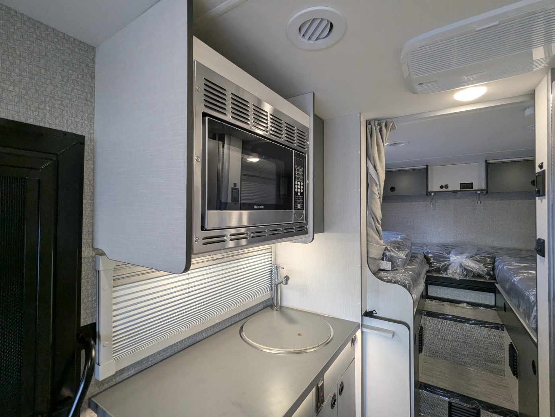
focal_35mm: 16
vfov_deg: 78.2
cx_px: 278
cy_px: 208
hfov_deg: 94.4
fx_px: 257
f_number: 2.2
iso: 218
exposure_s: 1/144
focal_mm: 2.35
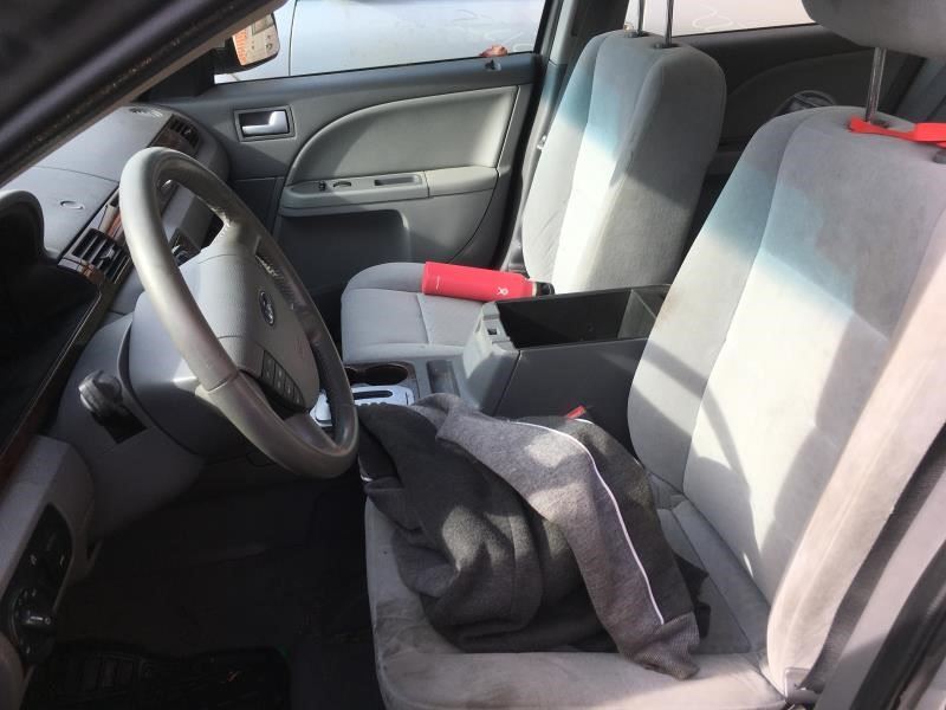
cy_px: 355
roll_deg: -1.4
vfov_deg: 48.2
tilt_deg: -25.0
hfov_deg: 61.7
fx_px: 793
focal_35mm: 29
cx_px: 473
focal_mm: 4.15
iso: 25
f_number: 2.2
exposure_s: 1/308
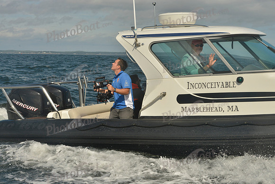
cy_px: 92
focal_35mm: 70
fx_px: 535
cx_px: 138
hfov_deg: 28.8
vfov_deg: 19.5
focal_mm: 70
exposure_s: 1/1250
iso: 400
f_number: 13
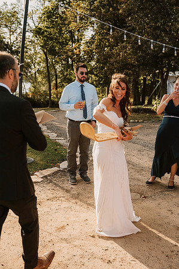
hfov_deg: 36.8
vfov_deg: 53.2
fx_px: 269
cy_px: 134
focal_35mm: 36
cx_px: 90
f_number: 2.8
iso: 1000
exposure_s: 1/6400
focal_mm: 36
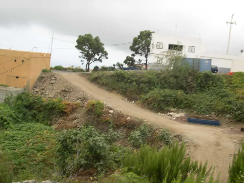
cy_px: 92
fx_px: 268
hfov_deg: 49.0
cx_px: 122
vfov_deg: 37.7
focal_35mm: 38
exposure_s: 1/101
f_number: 7.6
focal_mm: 8
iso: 100
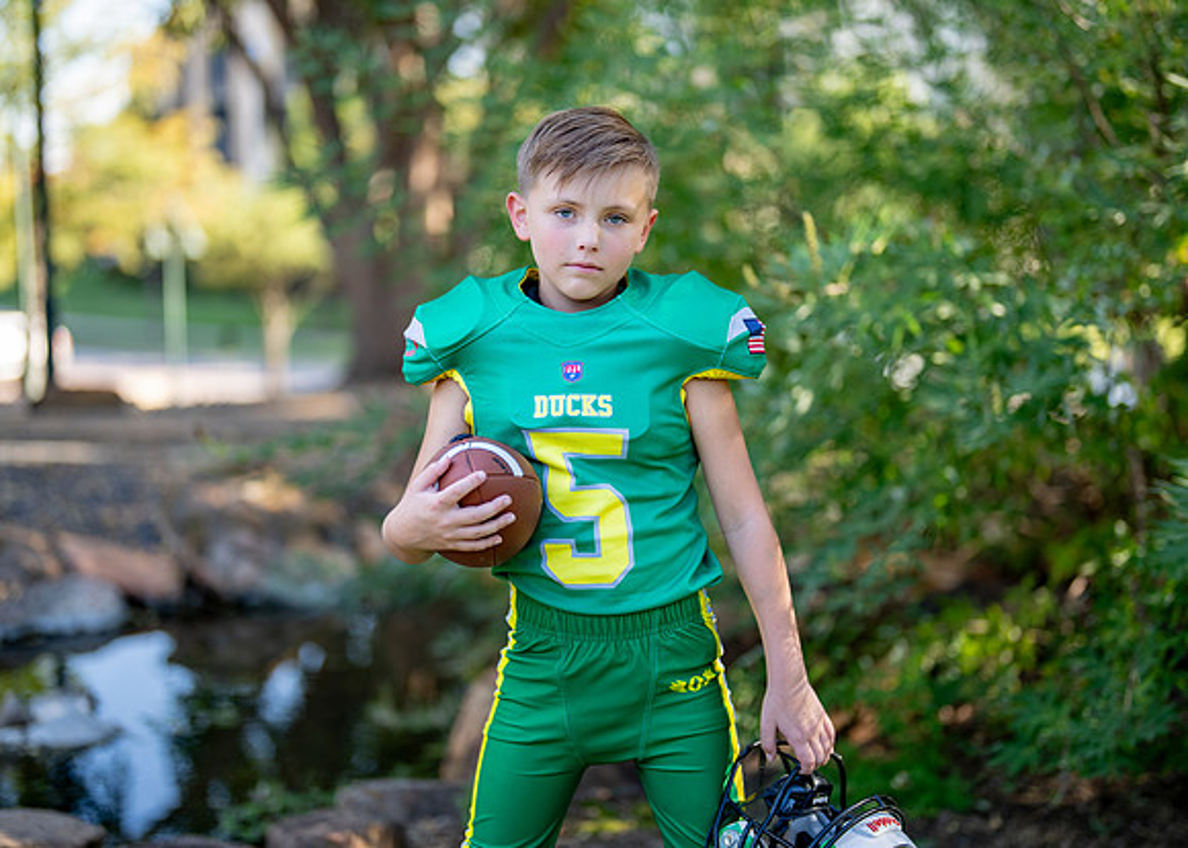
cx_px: 624
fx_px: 1869
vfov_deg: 25.6
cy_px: 402
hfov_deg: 35.3
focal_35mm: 55
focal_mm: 50
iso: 100
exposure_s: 1/800
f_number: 1.2
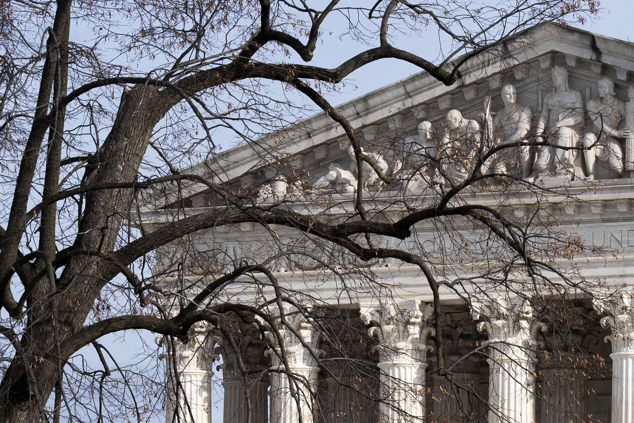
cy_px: 452
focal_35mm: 354
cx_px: 495
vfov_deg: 3.9
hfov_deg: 5.8
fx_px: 6233
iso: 200
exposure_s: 1/1000
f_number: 8
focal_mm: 135
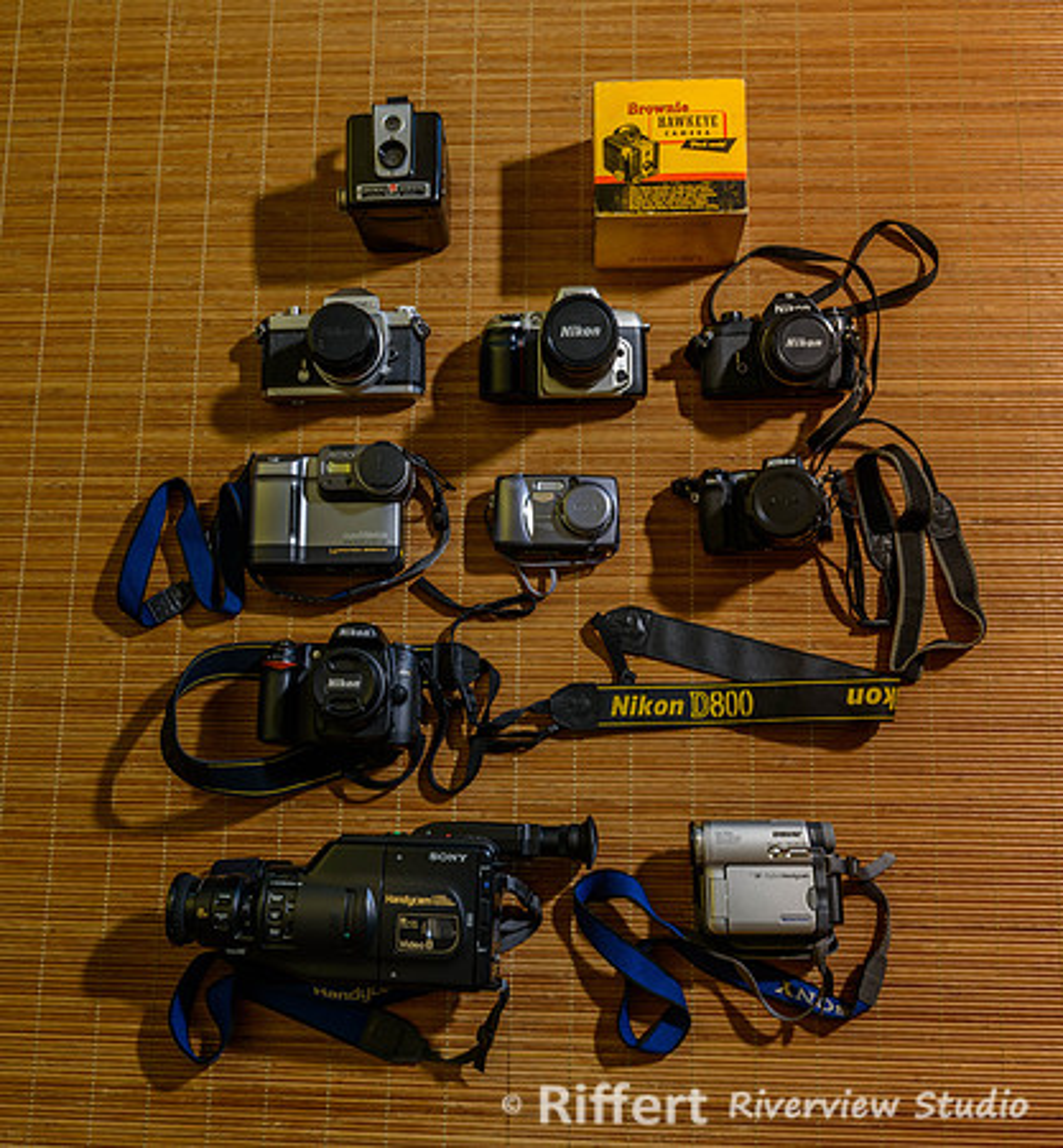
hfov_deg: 41.1
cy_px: 572
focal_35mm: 39
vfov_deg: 44.1
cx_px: 475
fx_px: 1417
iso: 100
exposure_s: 30
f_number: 16
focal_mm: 29
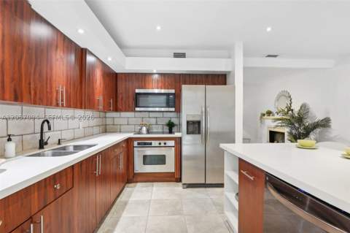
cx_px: 175
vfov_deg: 67.3
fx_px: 175
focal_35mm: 18
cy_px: 116
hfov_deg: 90.1
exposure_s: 1/4
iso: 200
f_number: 8
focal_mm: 18
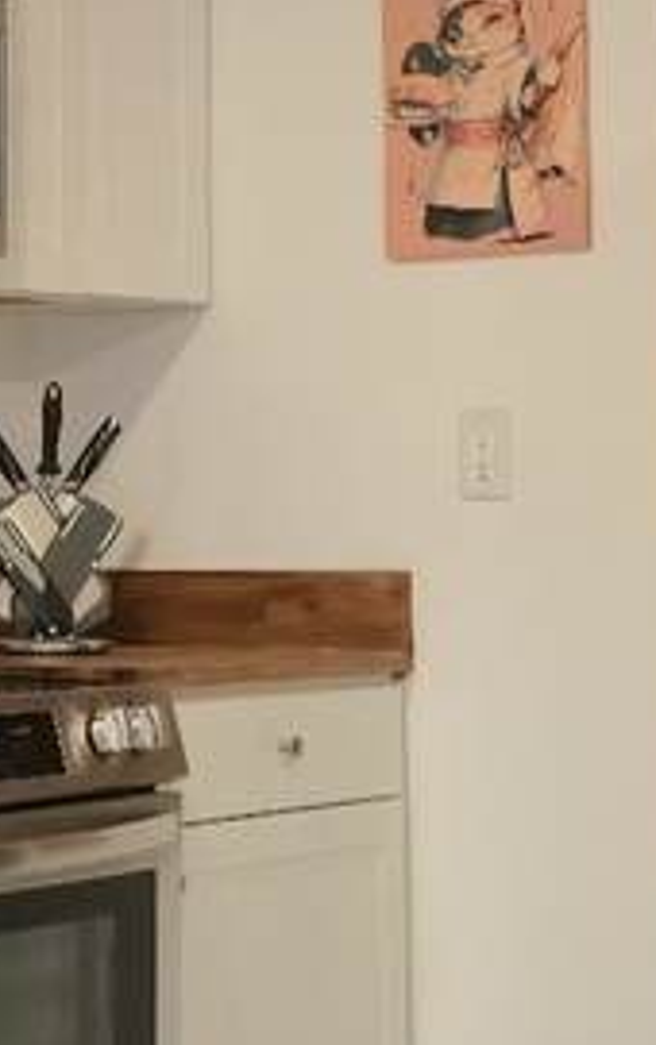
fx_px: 3281
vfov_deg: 18.1
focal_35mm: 115
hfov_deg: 11.2
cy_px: 351
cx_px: -93
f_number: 1.8
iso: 160
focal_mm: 5.4
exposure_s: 1/60
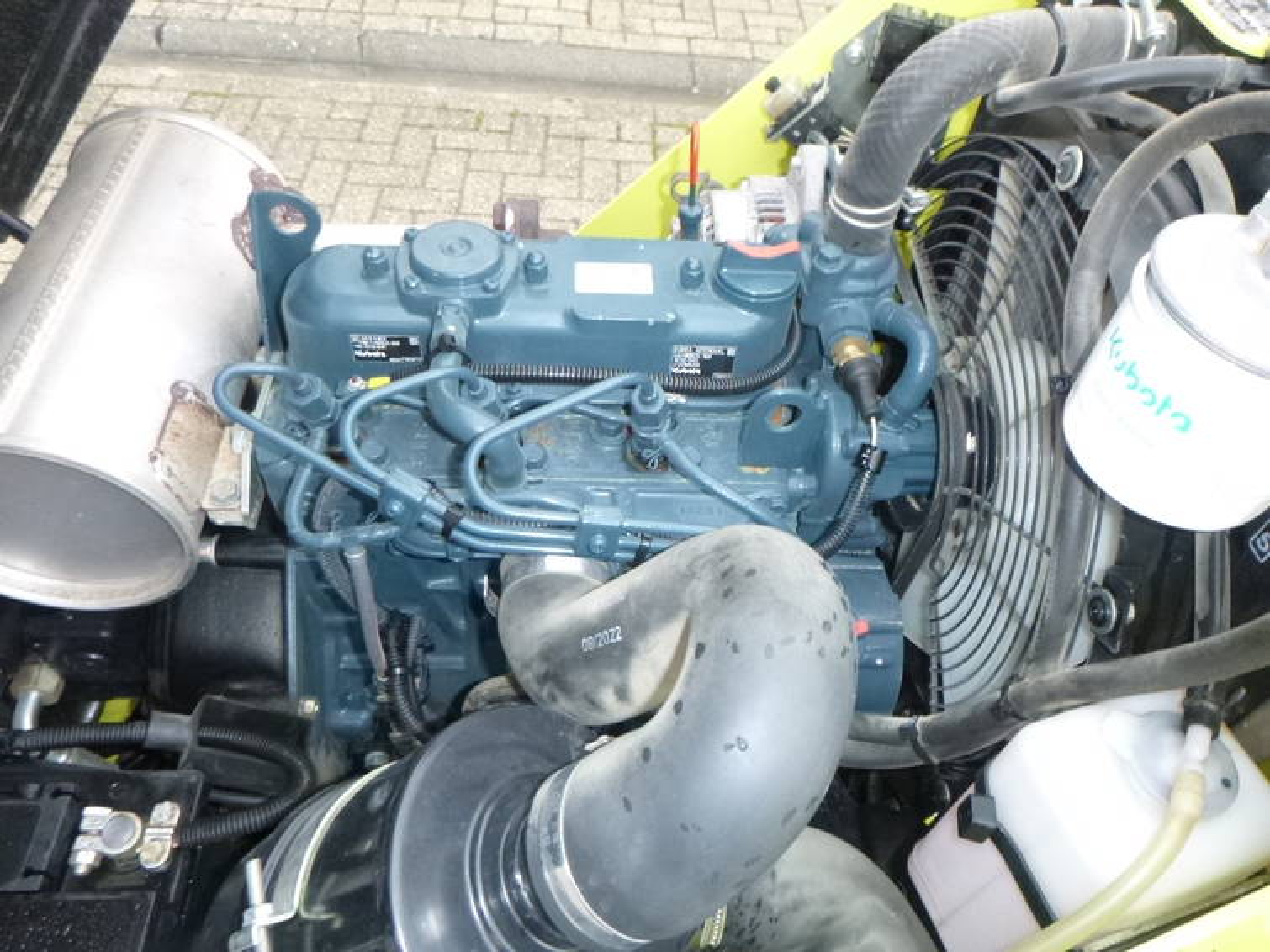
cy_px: 476
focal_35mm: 25
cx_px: 635
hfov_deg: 69.4
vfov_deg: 54.9
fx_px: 917
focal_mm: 4.5
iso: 320
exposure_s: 1/60
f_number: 3.9
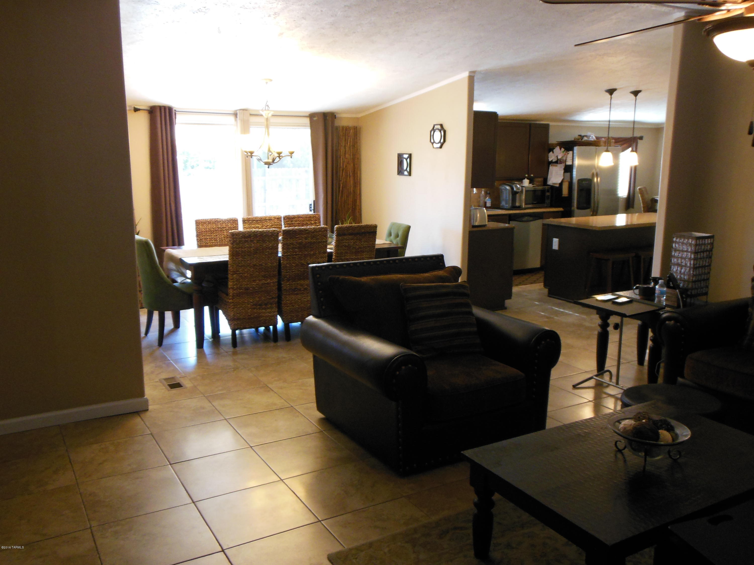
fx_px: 632
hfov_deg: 61.7
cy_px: 282
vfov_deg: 48.2
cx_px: 377
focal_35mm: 29
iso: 400
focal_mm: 5.2
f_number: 3.3
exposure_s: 1/30
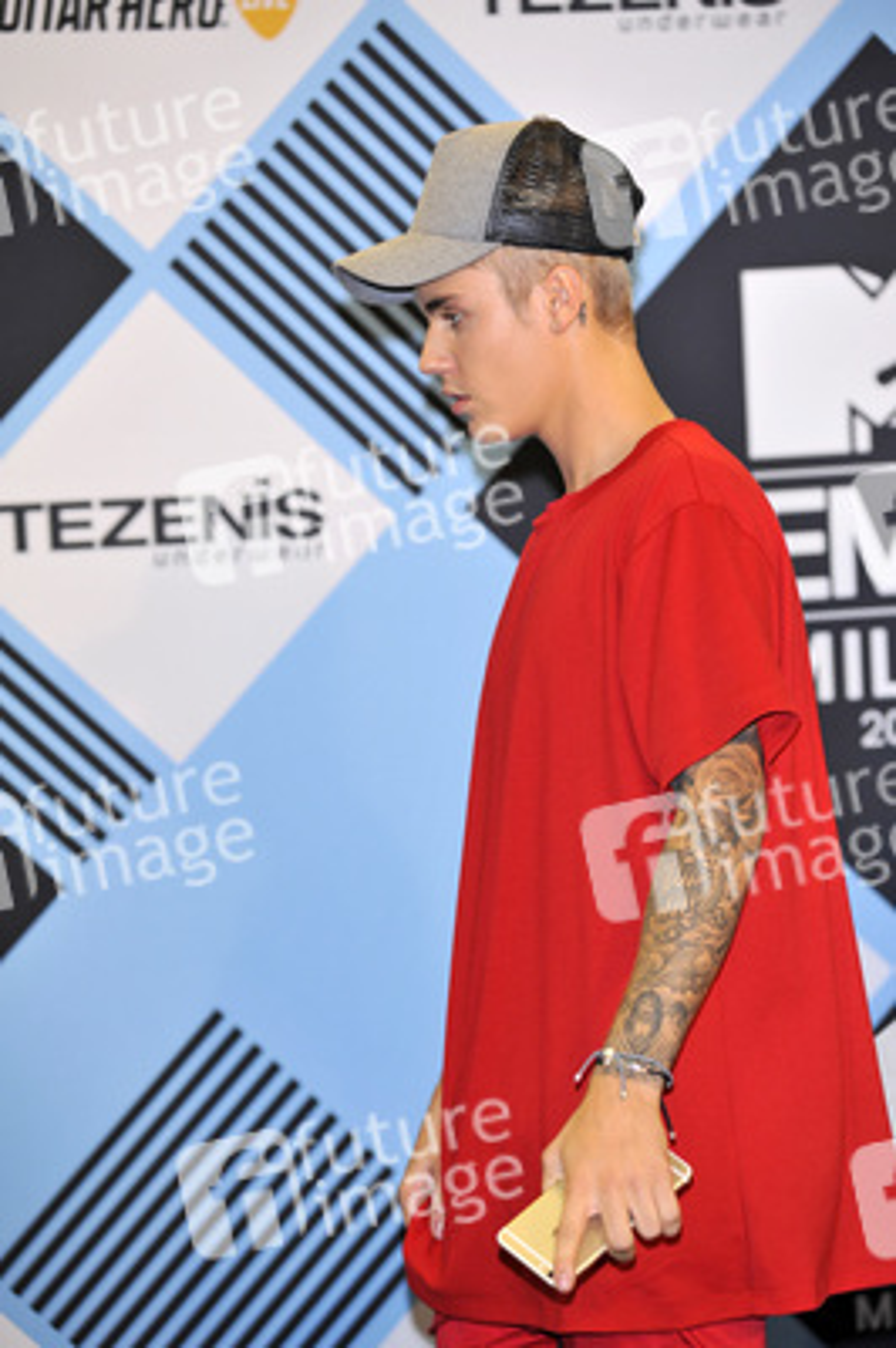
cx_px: 448
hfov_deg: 10.9
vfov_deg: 16.4
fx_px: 4674
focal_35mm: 125
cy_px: 674
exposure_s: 1/250
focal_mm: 125
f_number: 4.5
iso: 800
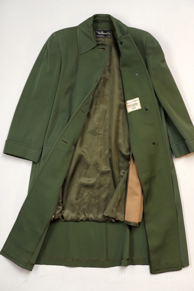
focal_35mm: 48
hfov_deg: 28.1
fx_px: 388
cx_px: 97
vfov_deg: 41.1
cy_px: 146
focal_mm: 32
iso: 400
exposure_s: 1/60
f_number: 4
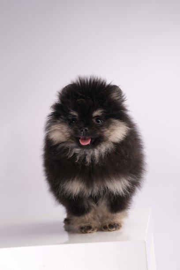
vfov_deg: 37.5
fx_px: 397
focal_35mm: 53
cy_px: 135
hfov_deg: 25.5
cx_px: 90
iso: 160
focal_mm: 35
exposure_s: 1/125
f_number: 10
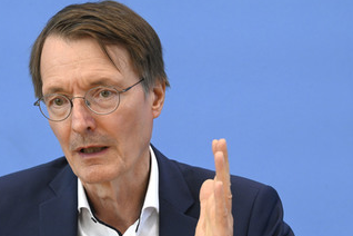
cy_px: 161
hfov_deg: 11.9
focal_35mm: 173
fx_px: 1696
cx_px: 109
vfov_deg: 7.9
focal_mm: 122
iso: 3200
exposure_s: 1/320
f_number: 9
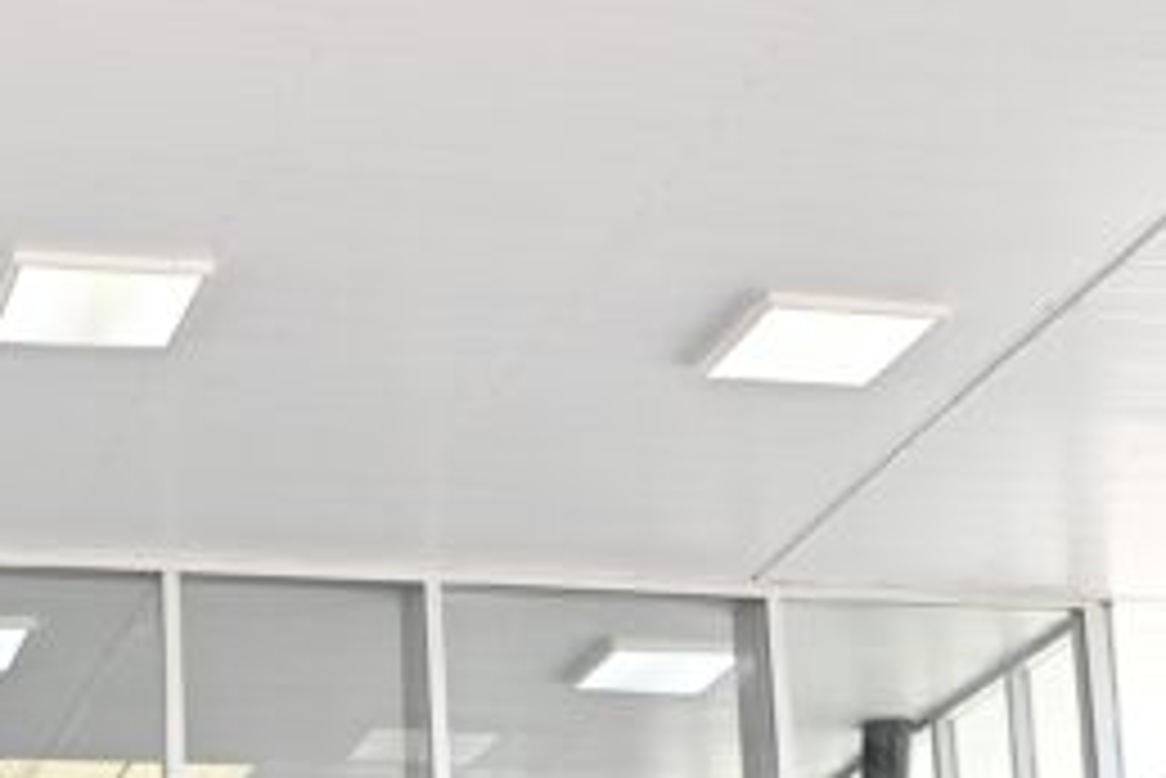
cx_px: 23
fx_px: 3079
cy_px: 1104
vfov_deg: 13.7
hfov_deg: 20.8
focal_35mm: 95
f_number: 2.8
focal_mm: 24
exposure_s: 1/2000
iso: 800
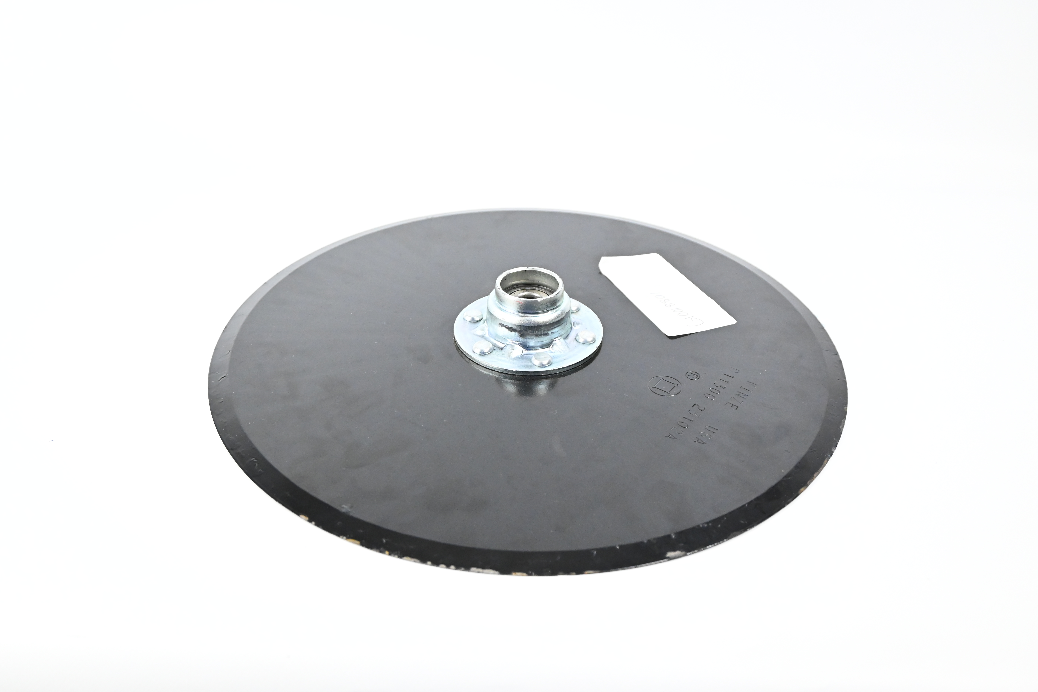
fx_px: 865
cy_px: 346
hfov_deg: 61.9
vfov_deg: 43.6
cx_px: 519
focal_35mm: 30
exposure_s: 1/500
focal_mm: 20
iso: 2500
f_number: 3.8
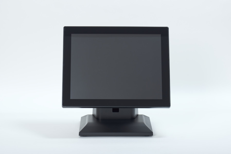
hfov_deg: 19.5
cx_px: 116
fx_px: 674
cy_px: 77
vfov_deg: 13.1
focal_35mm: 105
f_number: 13
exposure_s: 1/200
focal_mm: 105
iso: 100
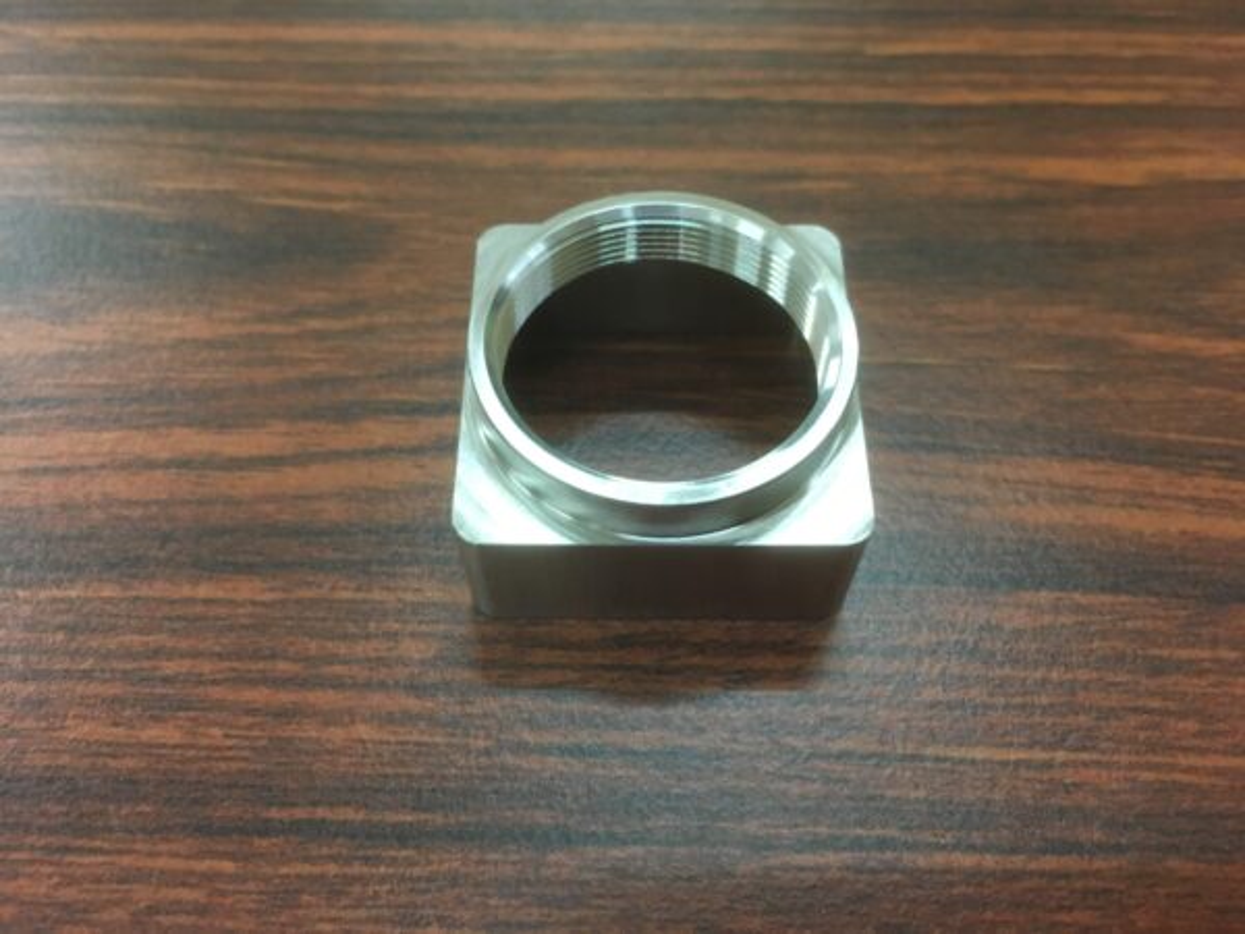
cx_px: 622
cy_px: 467
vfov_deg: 48.2
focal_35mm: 29
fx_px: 1043
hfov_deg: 61.7
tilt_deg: -56.9
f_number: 2.2
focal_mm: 4.15
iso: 200
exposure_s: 1/30
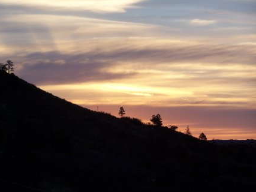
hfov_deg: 11.6
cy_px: 97
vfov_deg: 8.7
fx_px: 1264
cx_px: 127
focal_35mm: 171
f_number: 3.2
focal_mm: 28
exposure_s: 1/250
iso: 80
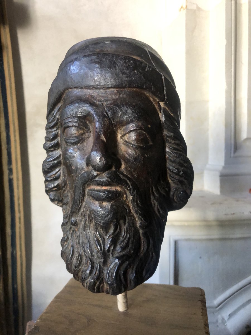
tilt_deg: -3.8
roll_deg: +1.2
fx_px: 271
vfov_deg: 63.4
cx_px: 126
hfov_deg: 49.7
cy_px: 168
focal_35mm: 28
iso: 320
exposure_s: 1/60
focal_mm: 4
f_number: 1.8
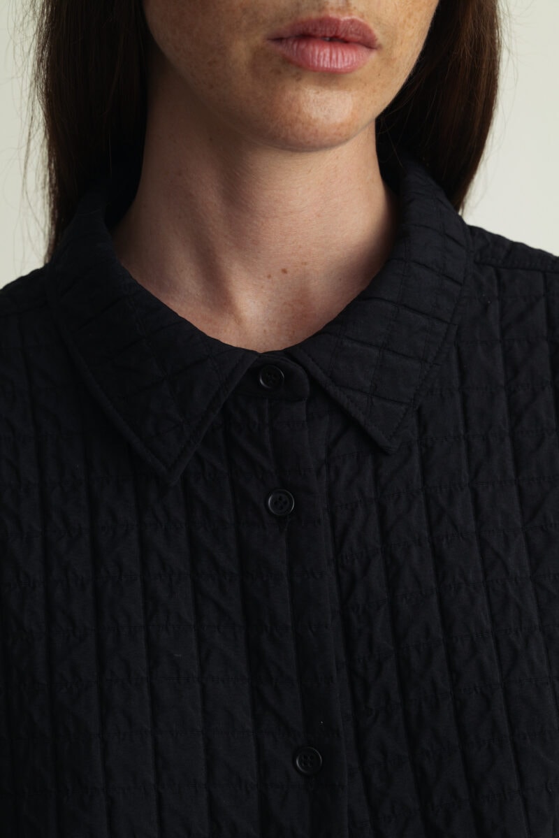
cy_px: 419
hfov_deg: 19.5
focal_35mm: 70
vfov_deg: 28.8
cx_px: 280
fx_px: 1629
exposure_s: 1/250
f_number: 8
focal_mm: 70
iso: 200
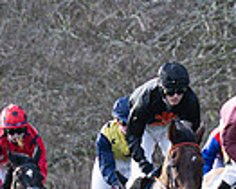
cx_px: 442
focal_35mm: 1061
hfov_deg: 1.8
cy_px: 52
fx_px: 7416
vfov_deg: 1.5
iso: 400
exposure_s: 1/2000
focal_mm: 79
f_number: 2.8
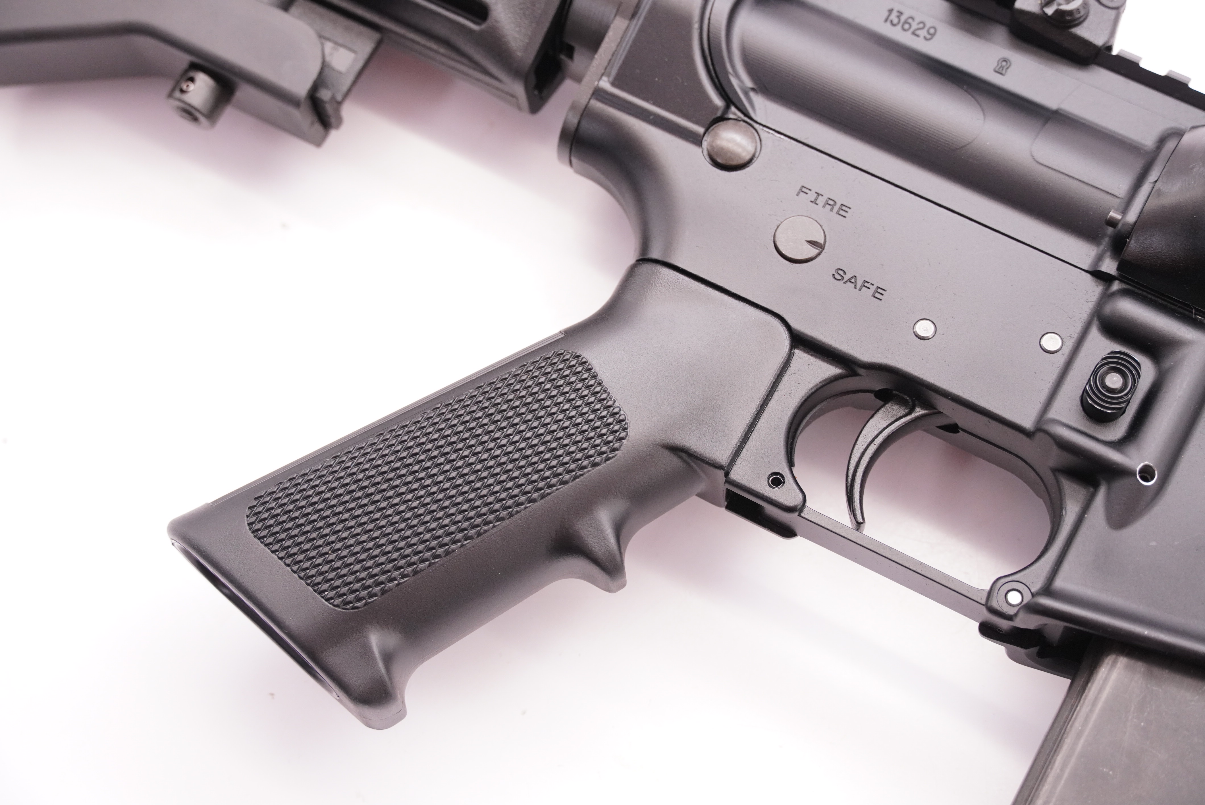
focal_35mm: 70
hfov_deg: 28.6
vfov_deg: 19.3
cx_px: 602
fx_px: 2361
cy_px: 402
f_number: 5.6
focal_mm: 47
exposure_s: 1/125
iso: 1000
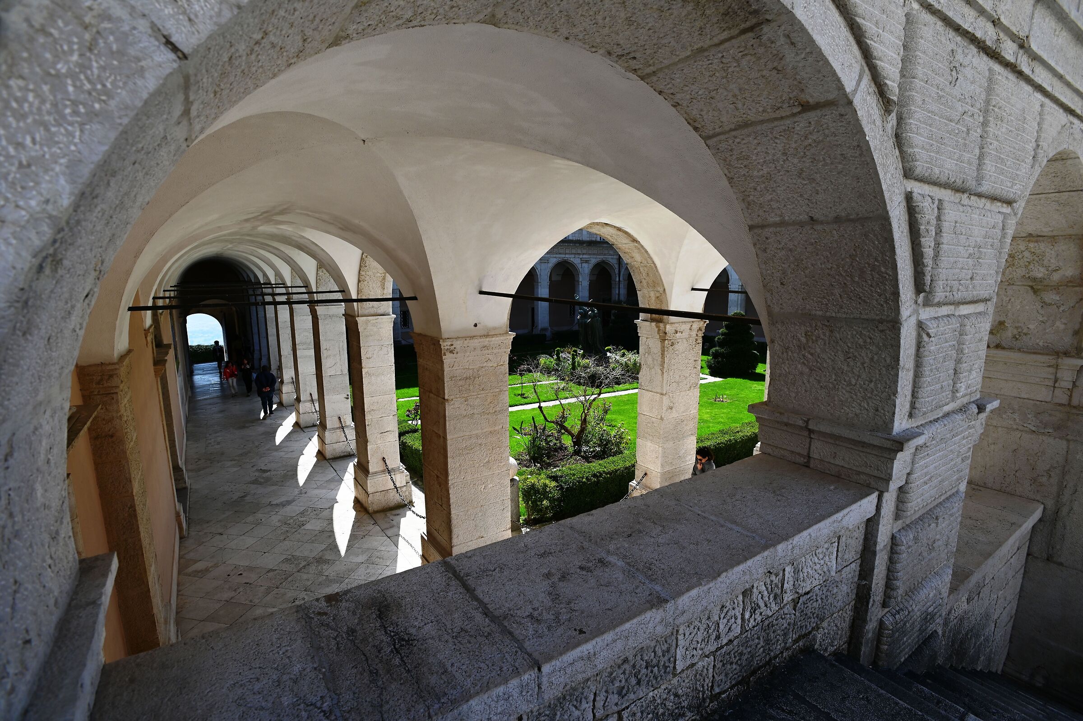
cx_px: 542
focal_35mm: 17
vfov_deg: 70.4
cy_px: 360
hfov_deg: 93.3
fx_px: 511
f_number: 5.6
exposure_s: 1/320
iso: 100
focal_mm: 17
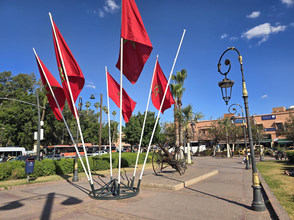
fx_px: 195
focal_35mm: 23
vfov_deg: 58.9
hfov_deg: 73.9
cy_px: 110
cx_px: 147
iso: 12
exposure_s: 1/838
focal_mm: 6.3
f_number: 1.7
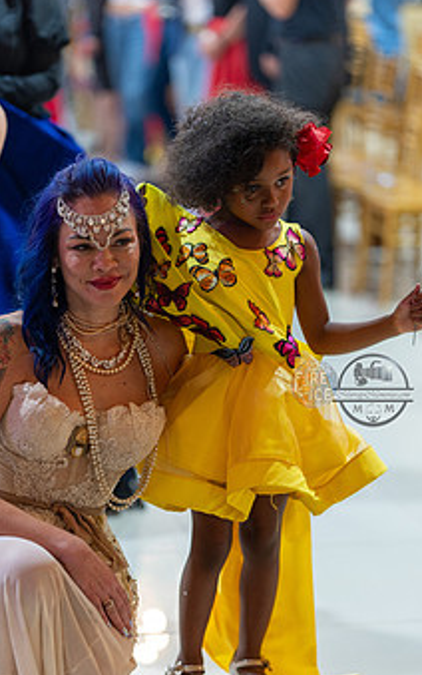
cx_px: 203
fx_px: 2115
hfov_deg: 11.4
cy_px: 390
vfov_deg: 18.1
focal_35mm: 115
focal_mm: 85
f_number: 1.4
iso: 400
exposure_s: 1/160
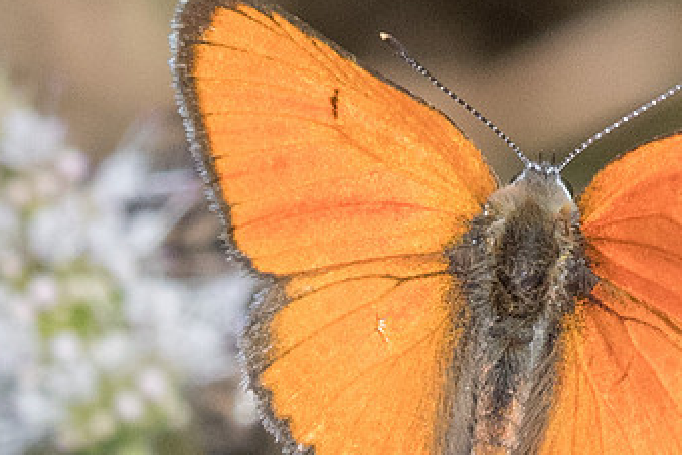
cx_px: 520
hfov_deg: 2.3
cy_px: 239
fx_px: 17087
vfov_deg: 1.5
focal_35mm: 902
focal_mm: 90
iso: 800
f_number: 13
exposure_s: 1/640
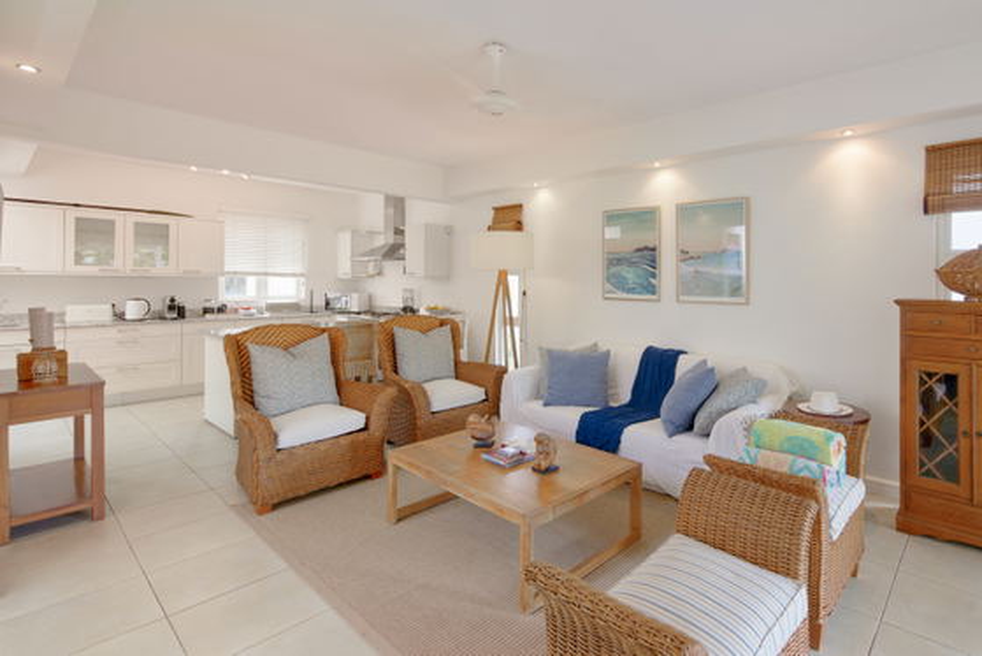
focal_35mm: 17
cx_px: 491
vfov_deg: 70.5
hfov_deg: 93.3
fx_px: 464
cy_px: 328
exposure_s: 1/6
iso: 100
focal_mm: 17
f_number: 8
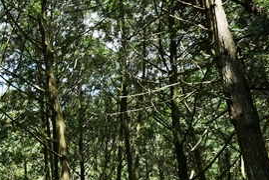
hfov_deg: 26.8
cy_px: 196
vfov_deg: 23.9
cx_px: -134
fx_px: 396
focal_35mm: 53
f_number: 8
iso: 1250
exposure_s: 1/500
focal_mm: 14
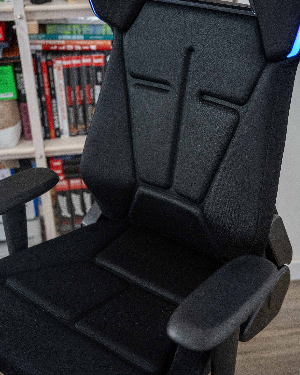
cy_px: 203
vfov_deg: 36.8
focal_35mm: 51
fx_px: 563
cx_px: 150
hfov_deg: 29.9
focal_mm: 44.6
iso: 2500
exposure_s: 1/100
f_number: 2.8
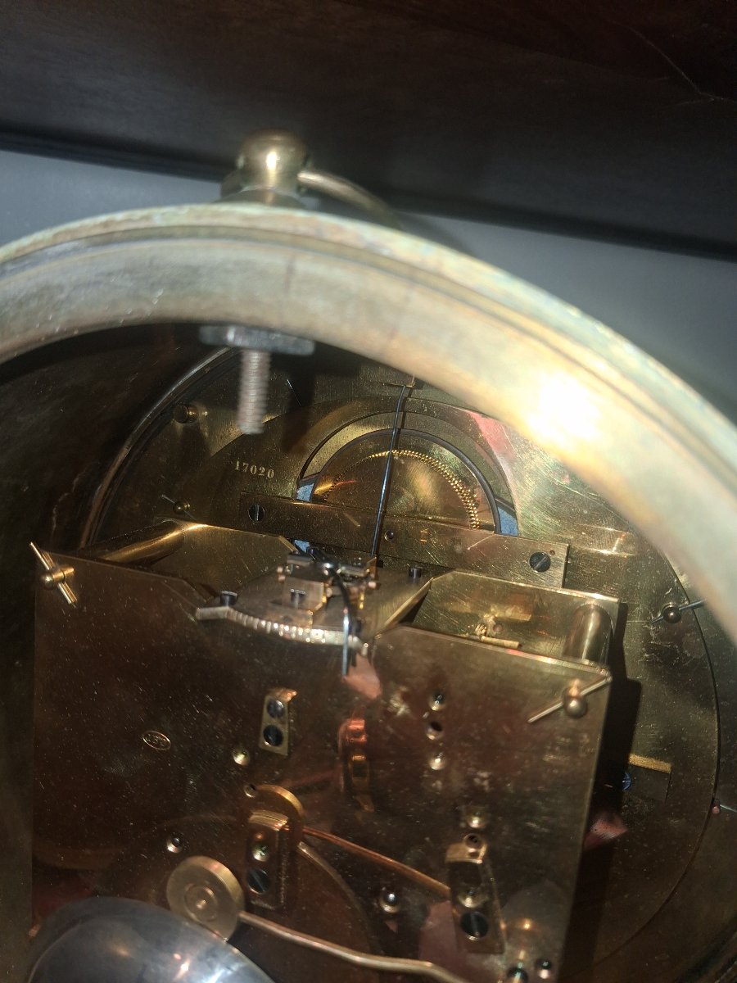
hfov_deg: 51.4
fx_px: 766
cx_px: 368
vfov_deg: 65.3
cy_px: 492
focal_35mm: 27
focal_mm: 4
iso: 32
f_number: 1.8
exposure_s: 1/100
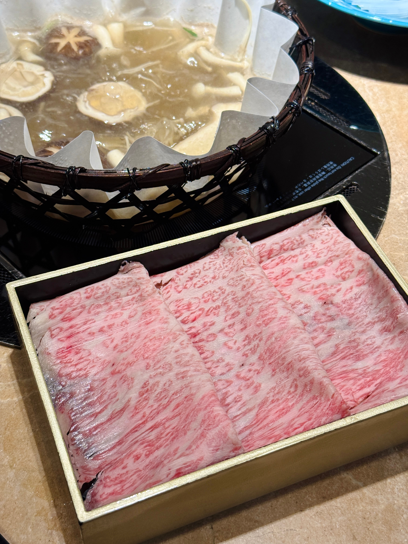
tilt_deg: -47.6
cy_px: 272
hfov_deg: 30.3
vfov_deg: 39.7
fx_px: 754
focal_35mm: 48
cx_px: 204
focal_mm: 6.76
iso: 125
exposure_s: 1/57
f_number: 1.78
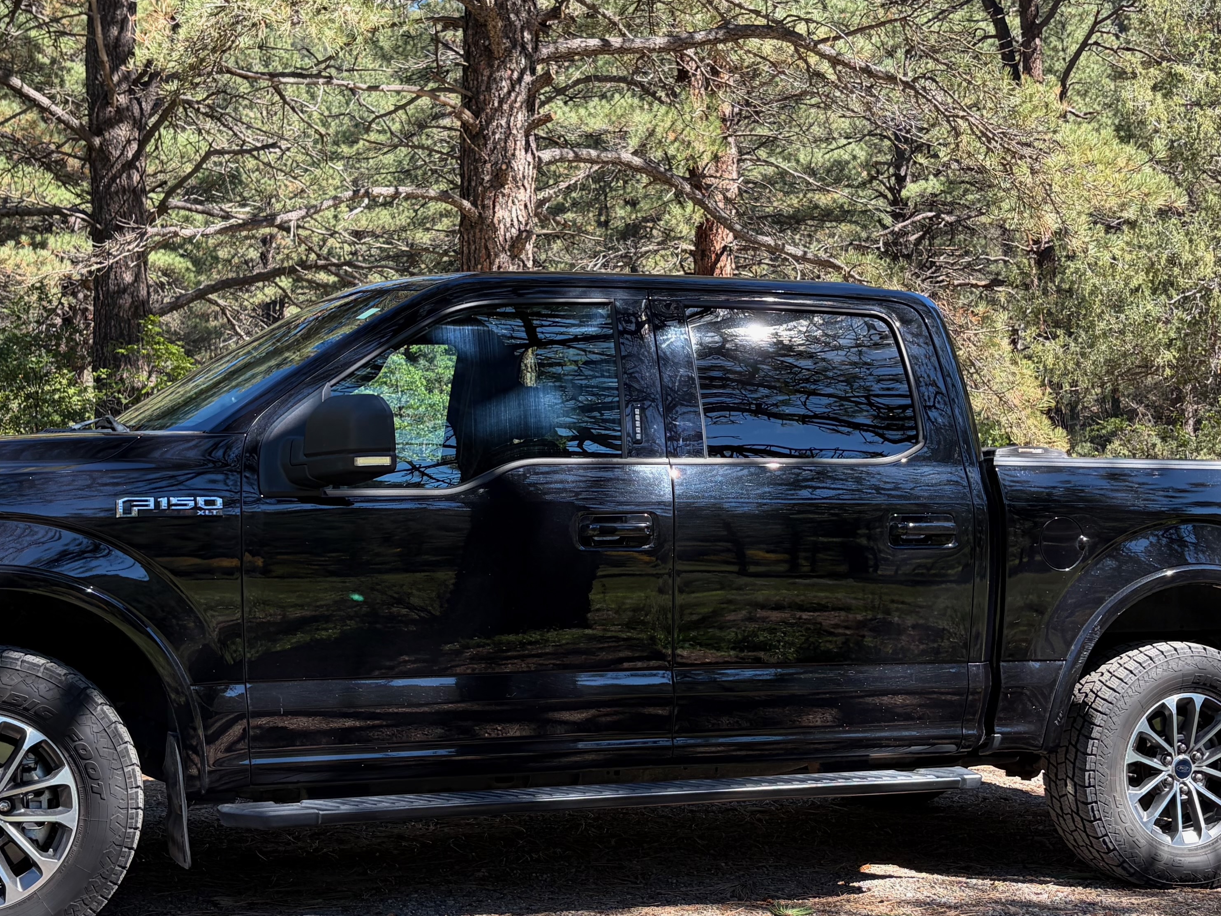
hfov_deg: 38.2
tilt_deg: +5.7
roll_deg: +1.6
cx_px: 556
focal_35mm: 50
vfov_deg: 29.1
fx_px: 1764
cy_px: 465
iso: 50
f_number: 1.6
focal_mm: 5.96
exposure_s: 1/607
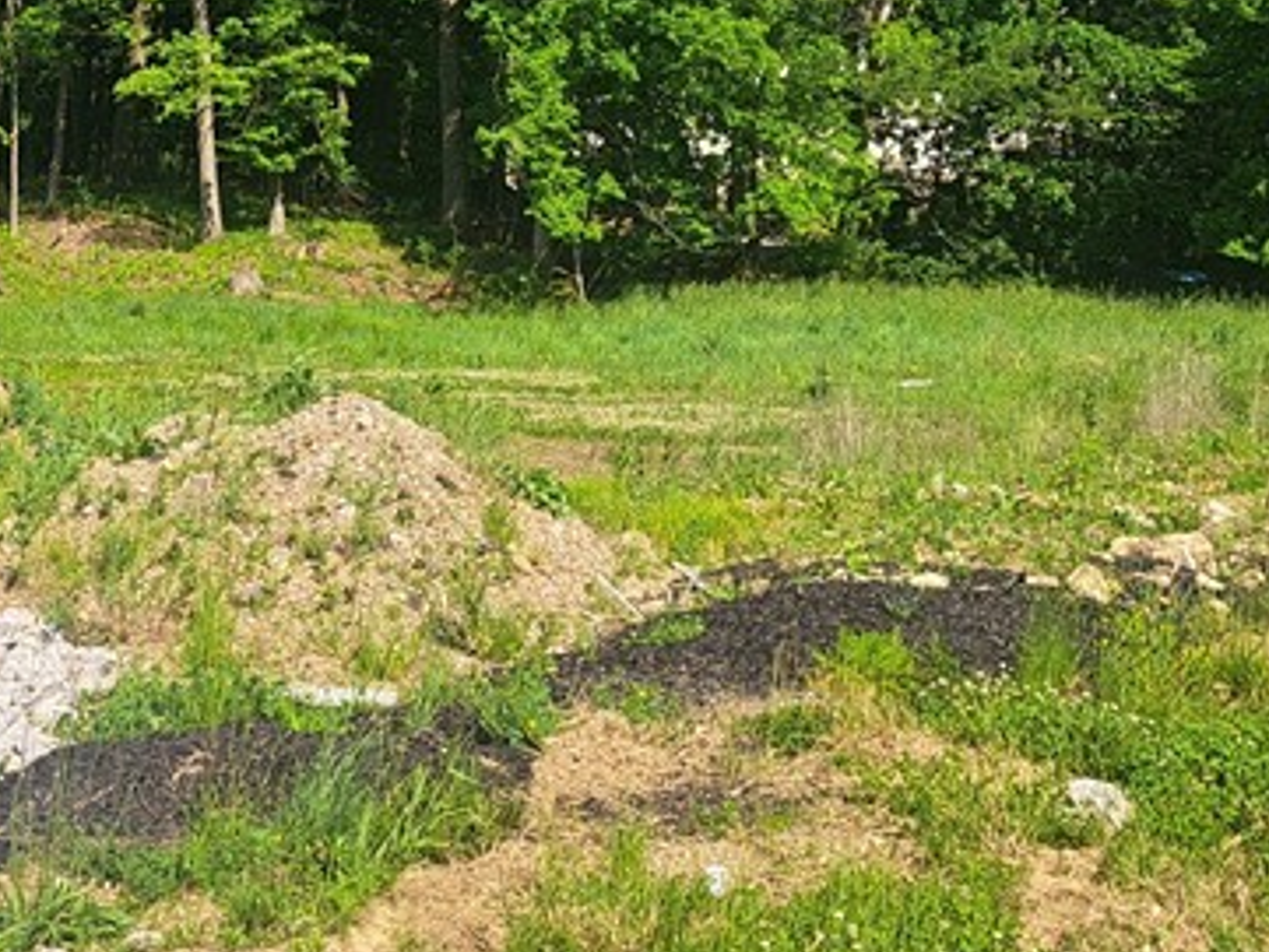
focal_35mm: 68
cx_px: 228
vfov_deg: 21.1
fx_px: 2494
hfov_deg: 27.9
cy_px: 70
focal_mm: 5.23
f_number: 1.8
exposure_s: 1/1088
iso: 50
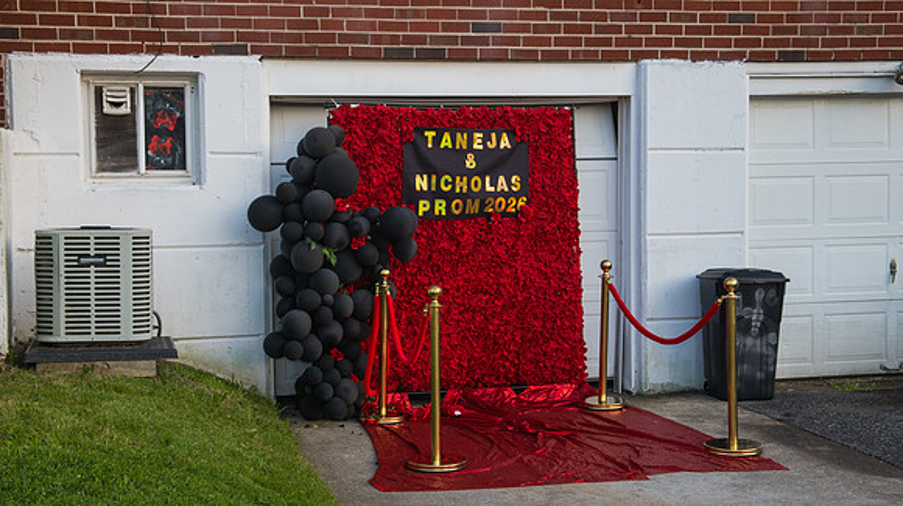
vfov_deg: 19.7
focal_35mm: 61
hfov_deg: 34.5
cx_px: 452
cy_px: 253
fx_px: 1454
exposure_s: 1/125
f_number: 6.3
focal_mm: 56
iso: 800
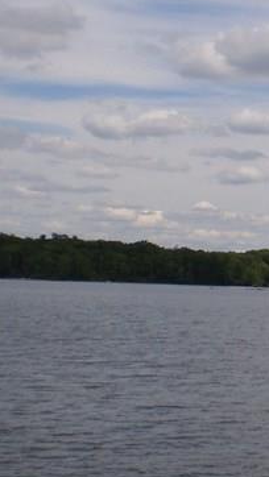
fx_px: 1406
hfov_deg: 10.5
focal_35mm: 111
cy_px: 190
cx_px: 421
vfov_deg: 19.3
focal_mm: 6.3
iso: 64
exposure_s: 1/2000
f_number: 4.6
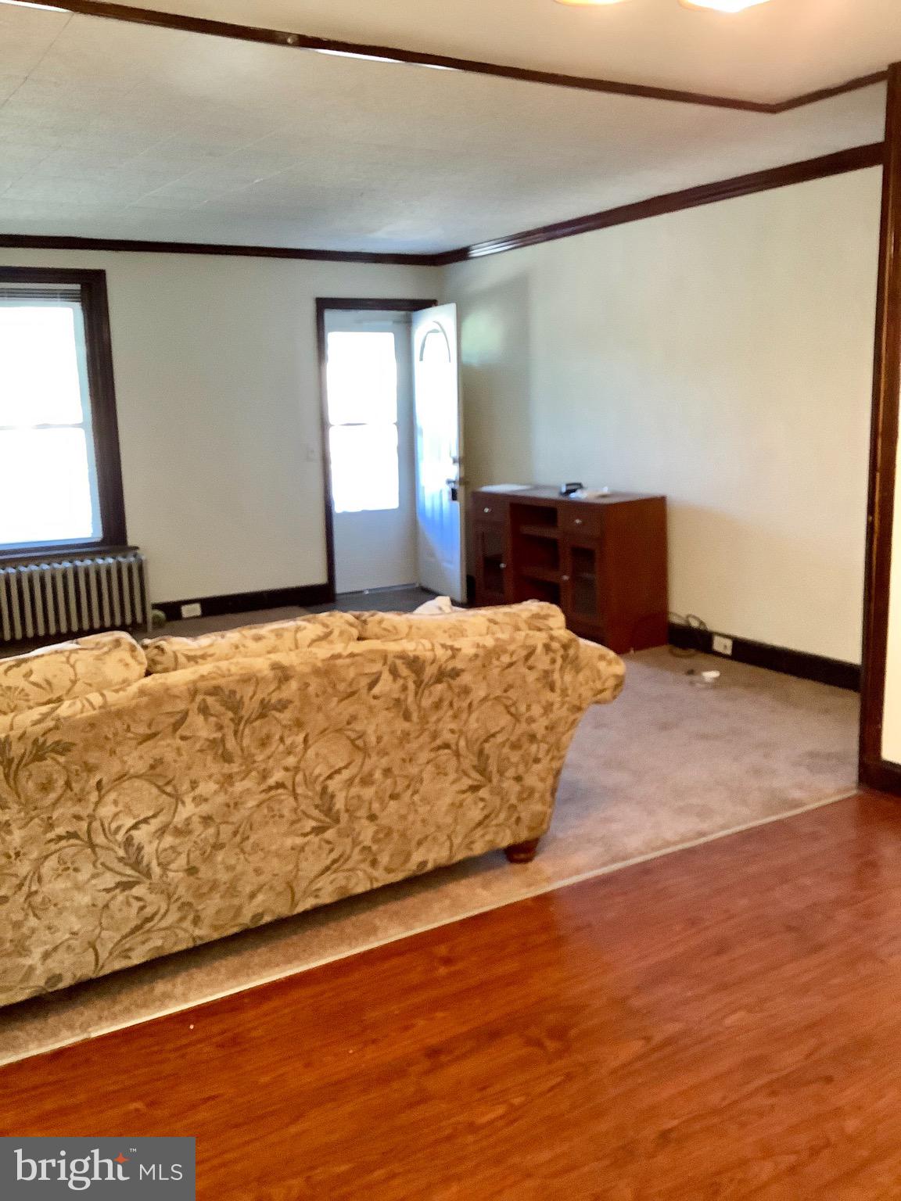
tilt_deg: -11.3
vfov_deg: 58.4
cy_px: 600
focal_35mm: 31
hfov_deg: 45.4
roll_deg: +2.1
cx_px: 450
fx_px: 1076
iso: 400
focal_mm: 3.3
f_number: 2.4
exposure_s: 1/60
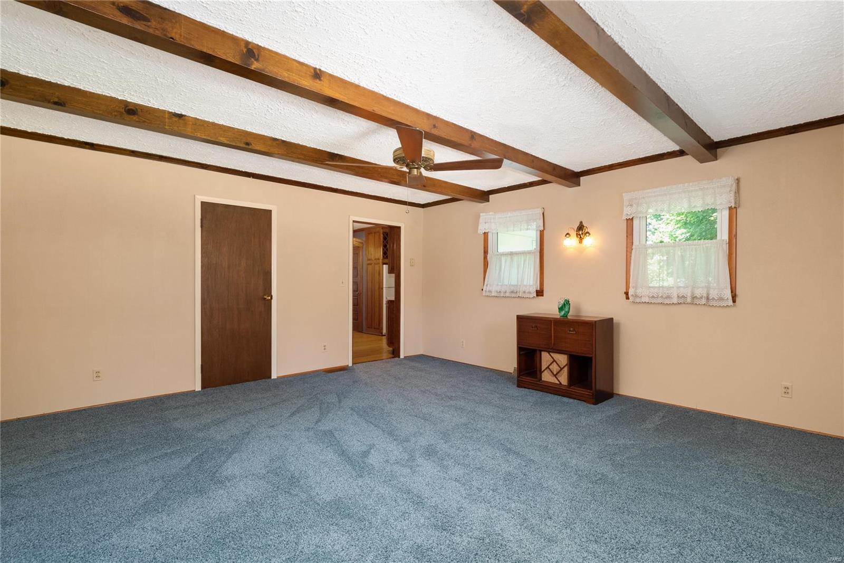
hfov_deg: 96.7
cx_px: 422
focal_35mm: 16
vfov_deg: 73.7
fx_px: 375
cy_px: 282
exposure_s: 1
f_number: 10
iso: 640
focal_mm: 8
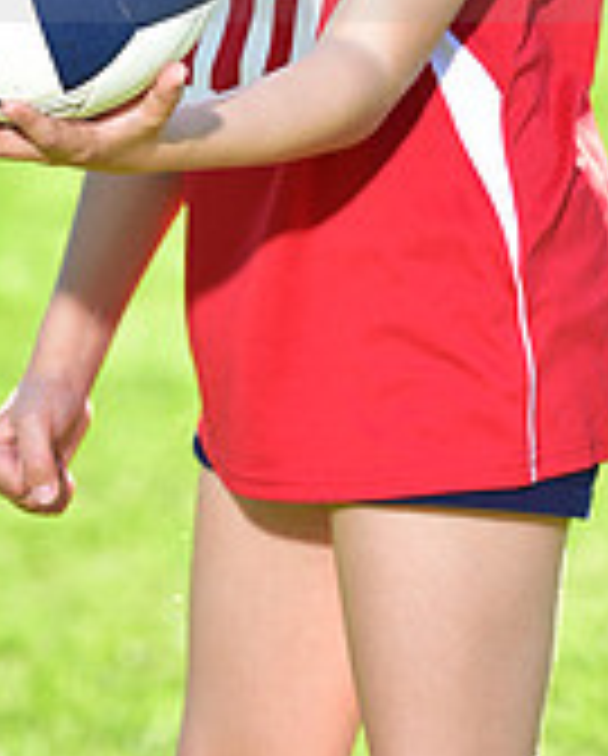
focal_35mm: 404
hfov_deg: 3.8
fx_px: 9063
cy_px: -122
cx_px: 345
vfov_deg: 4.8
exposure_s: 1/200
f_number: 5.6
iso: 80
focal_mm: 125
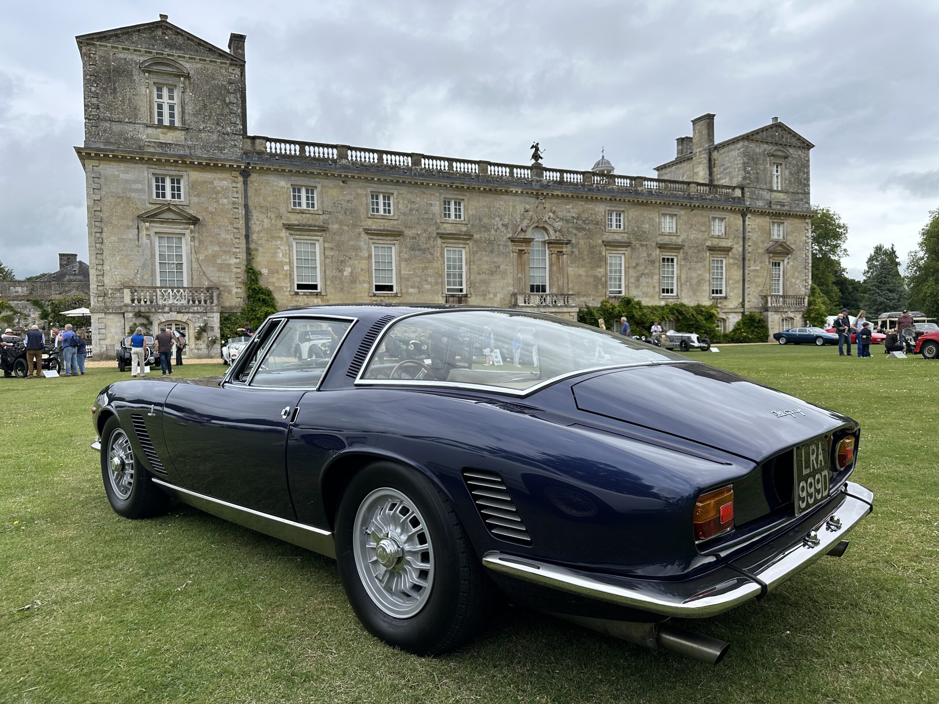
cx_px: 470
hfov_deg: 71.6
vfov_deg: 56.8
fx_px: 651
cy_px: 352
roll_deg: +0.9
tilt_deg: -1.3
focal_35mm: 24
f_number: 1.78
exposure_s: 1/3356
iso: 80
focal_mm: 6.86
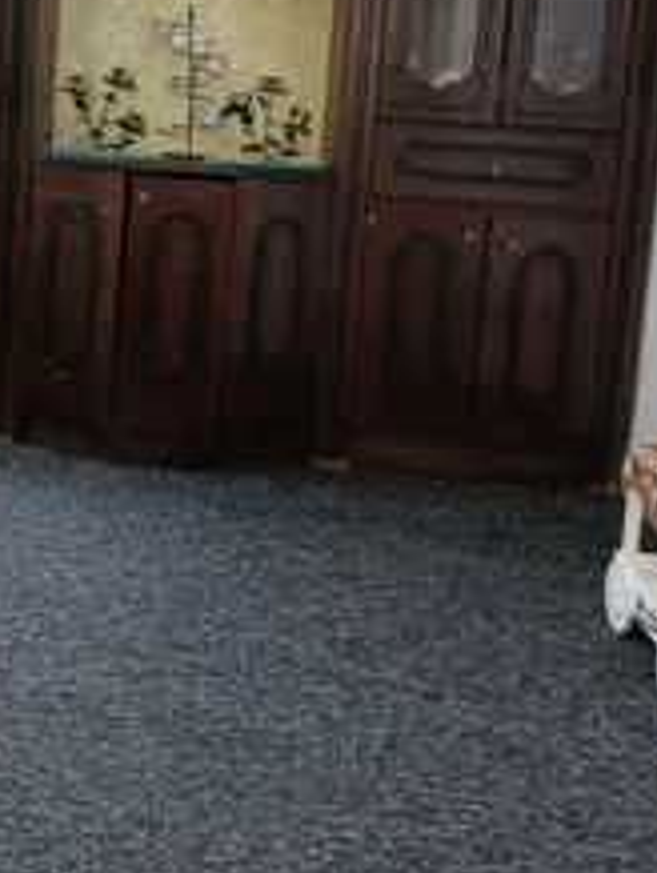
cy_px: 224
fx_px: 1111
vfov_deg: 41.7
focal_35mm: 44
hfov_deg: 32.3
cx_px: 164
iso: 1533
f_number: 1.7
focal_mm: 5.24
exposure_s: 1/25
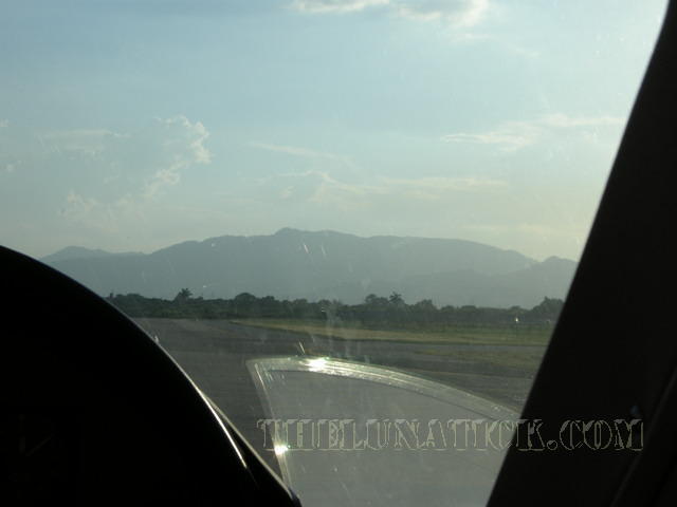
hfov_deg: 22.5
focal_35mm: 87
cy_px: 254
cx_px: 338
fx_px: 1701
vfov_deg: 17.0
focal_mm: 18.6
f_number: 6.7
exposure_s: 1/322
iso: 64
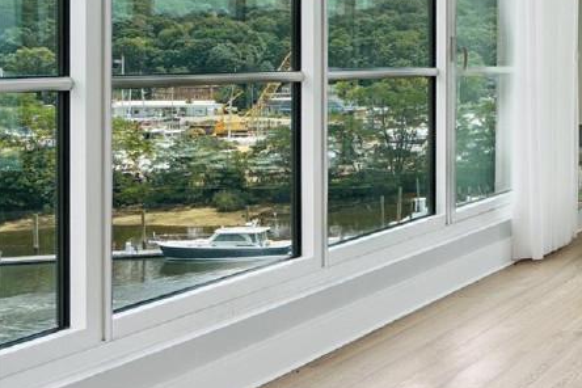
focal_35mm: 54
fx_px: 873
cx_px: 979
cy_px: 93
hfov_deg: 23.8
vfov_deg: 24.8
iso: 80
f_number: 9
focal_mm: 16
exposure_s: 1/80
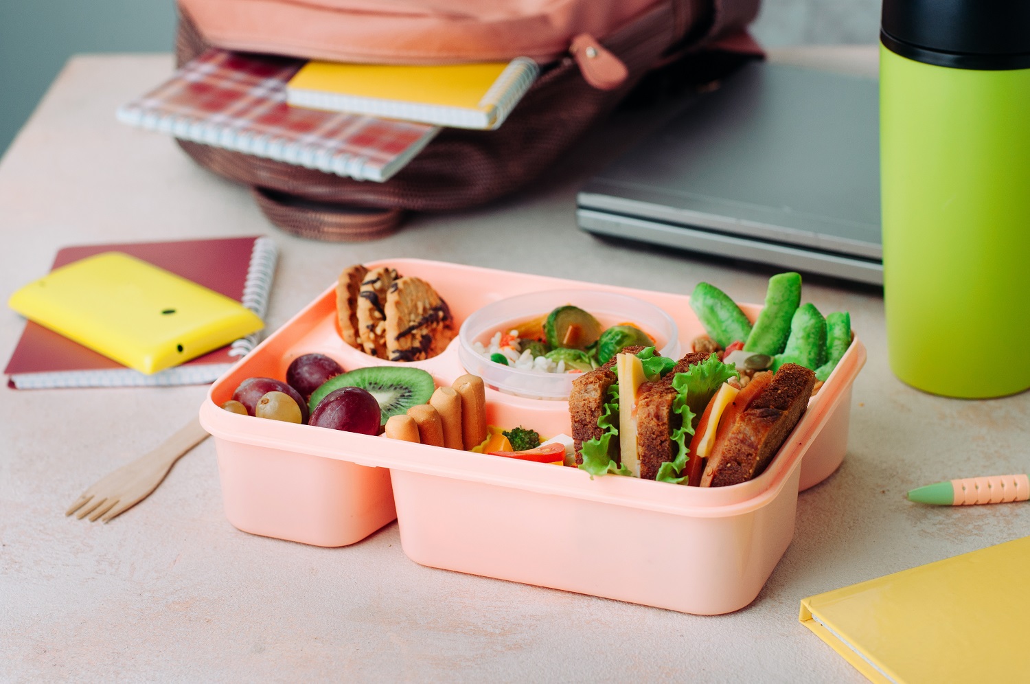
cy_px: 342
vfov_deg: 18.1
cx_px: 515
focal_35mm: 75
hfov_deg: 27.0
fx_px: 2143
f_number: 5
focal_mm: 50
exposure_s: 1/160
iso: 100
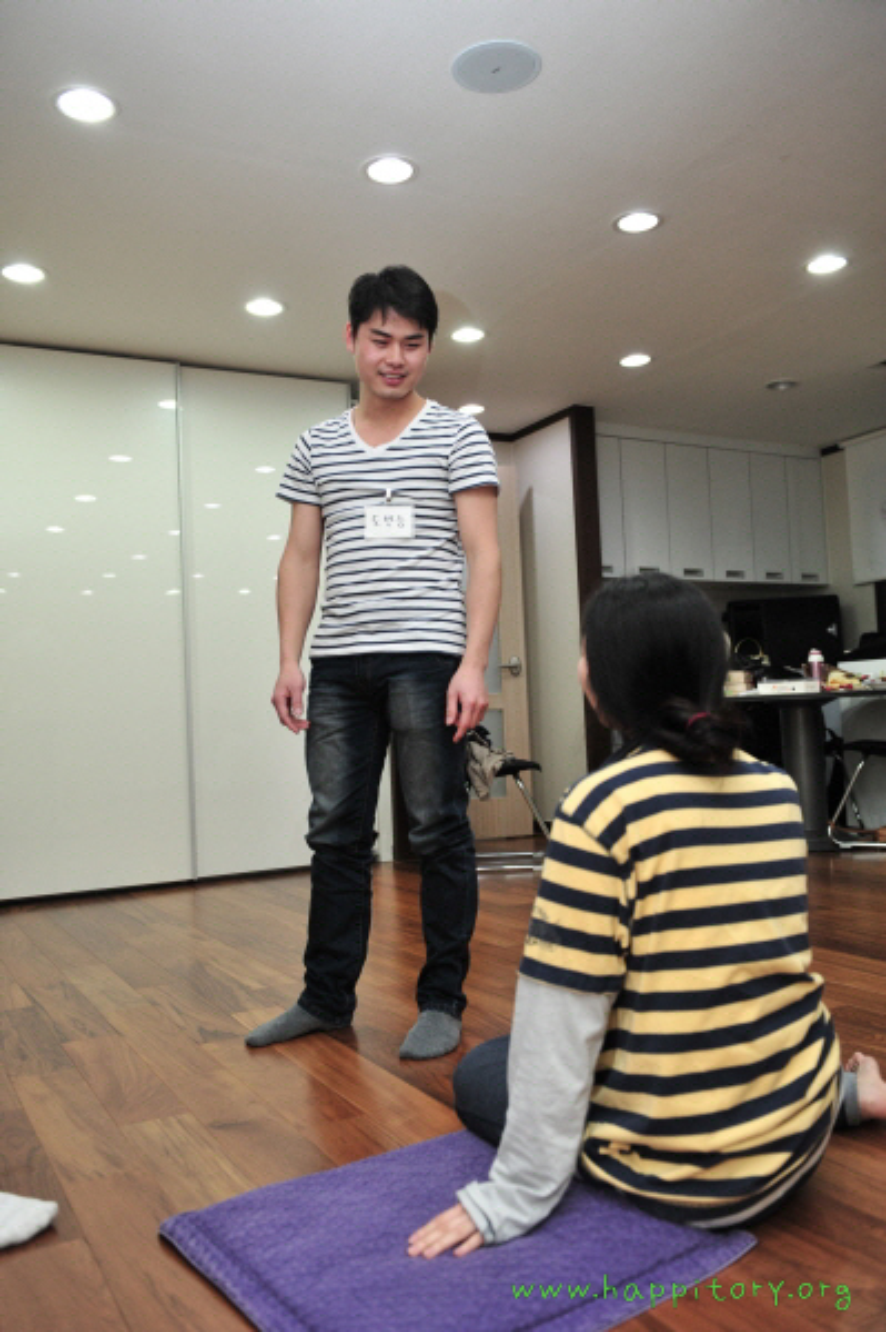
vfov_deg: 60.3
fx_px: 1146
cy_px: 666
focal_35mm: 31
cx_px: 443
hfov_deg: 42.3
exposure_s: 1/250
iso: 1600
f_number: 3.5
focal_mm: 31
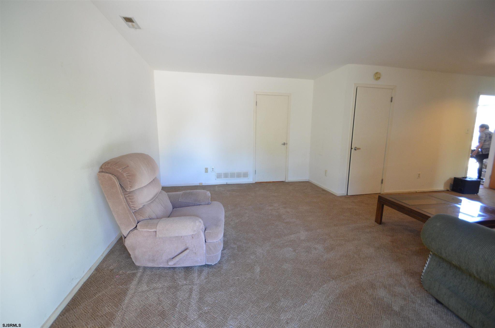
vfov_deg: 77.1
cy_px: 164
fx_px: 206
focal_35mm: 15
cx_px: 248
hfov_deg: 100.5
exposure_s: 1/50
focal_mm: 10
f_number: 3.5
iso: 800
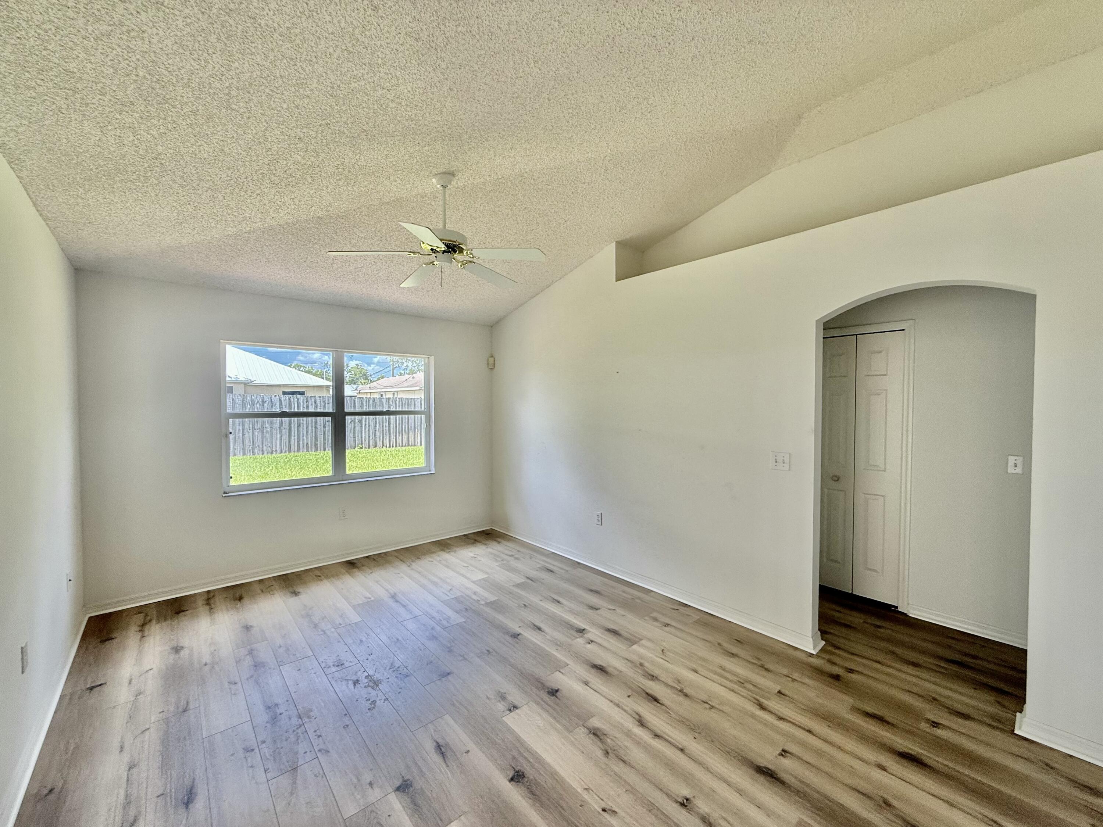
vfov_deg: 85.7
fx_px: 446
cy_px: 414
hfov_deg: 102.1
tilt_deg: +0.7
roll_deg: -0.3
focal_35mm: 14
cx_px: 552
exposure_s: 1/187
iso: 64
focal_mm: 2.22
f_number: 2.2
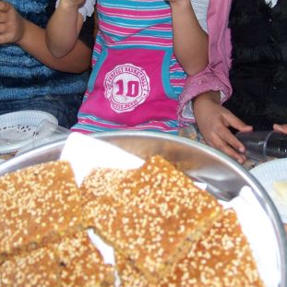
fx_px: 563
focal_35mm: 60
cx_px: 170
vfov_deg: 28.2
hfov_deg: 28.6
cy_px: 72
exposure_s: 1/30
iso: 200
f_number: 2.8
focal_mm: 5.85
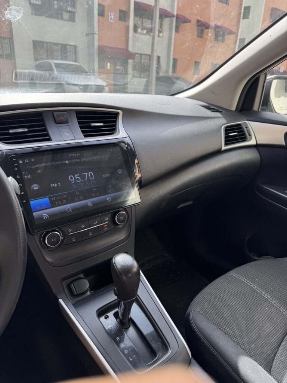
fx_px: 265
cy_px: 192
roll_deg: -2.3
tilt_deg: -21.9
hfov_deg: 56.8
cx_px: 144
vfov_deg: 71.6
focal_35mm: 24
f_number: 1.78
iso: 80
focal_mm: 6.76
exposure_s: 1/350
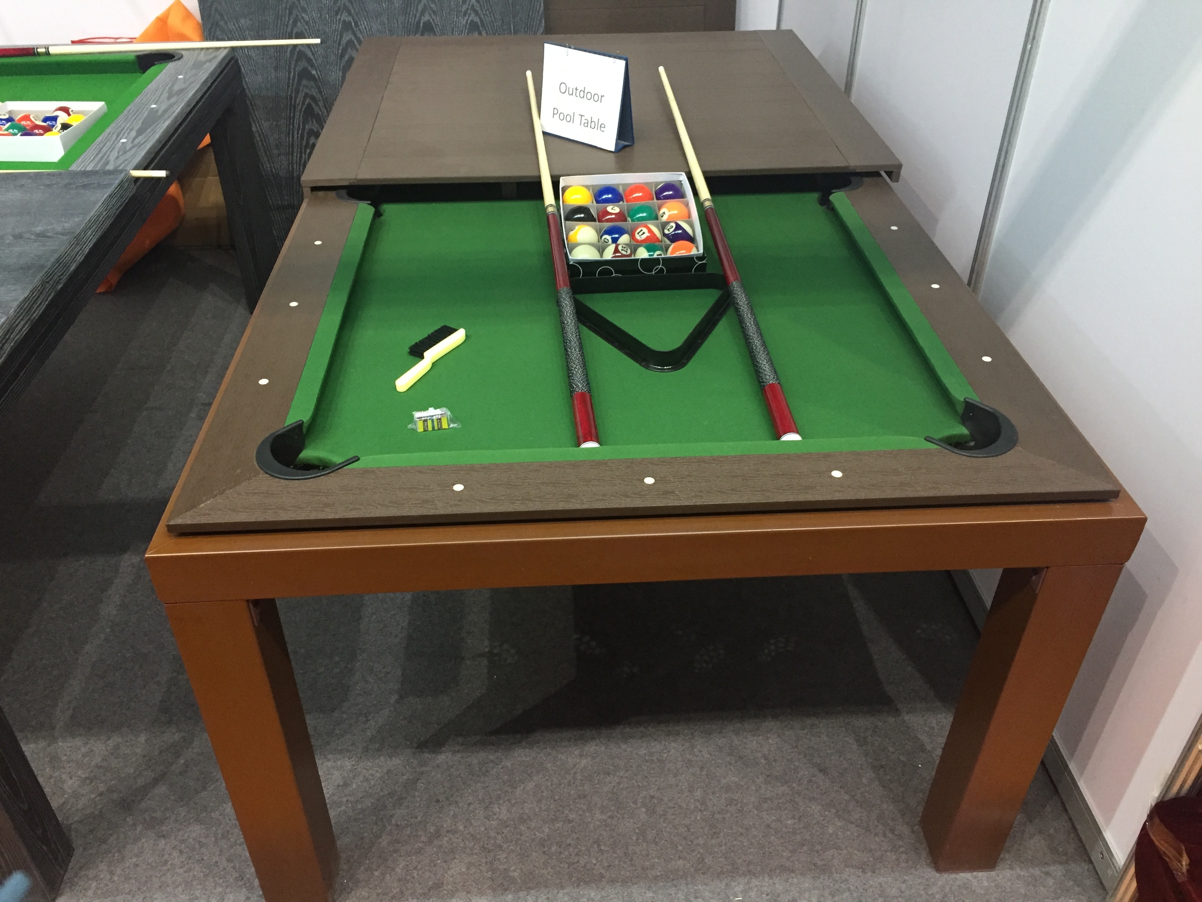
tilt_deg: -36.1
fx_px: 1007
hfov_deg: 61.7
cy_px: 451
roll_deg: -0.8
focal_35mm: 29
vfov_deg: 48.2
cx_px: 601
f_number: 2.2
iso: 250
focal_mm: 4.15
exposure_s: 1/33
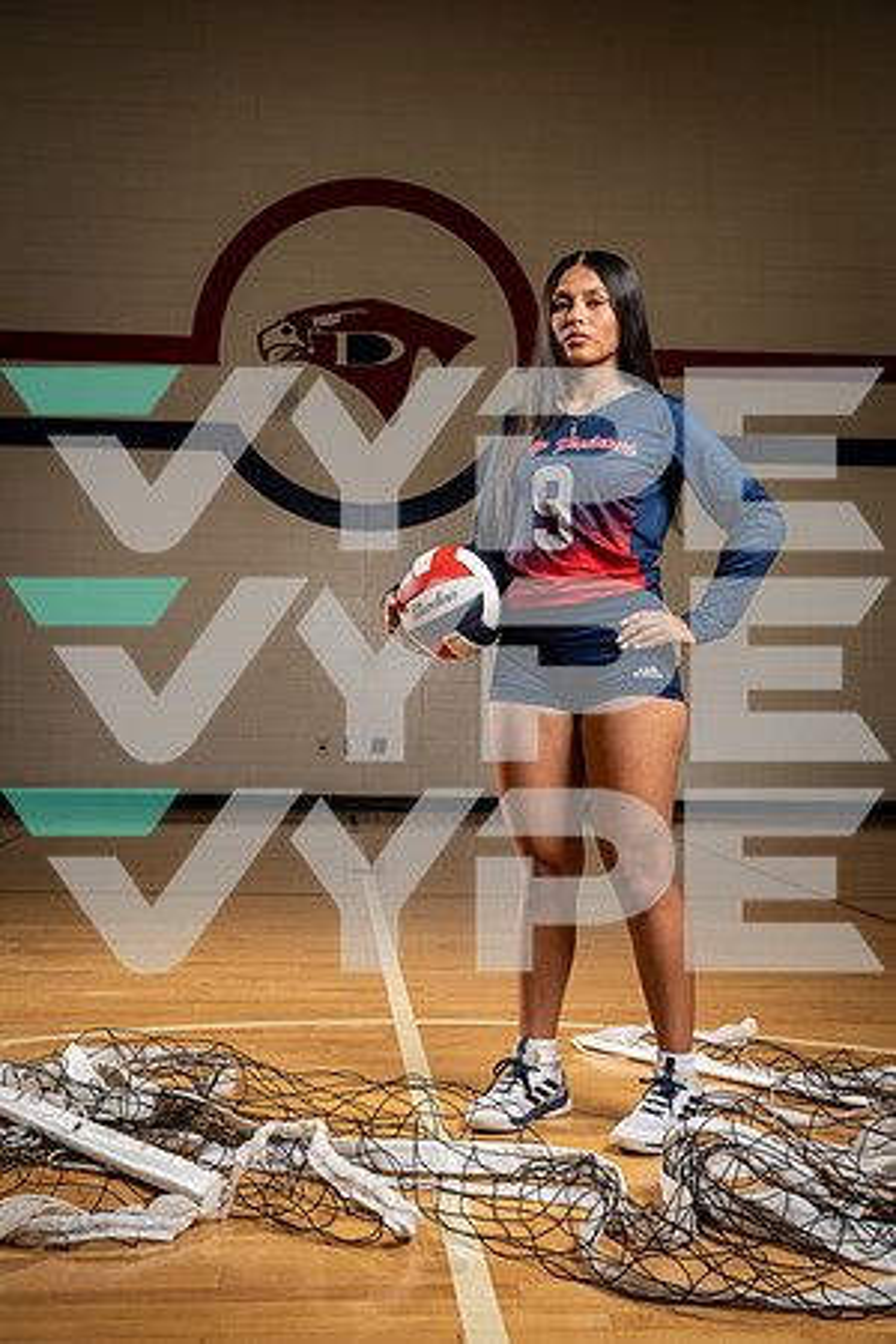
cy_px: 672
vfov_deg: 43.6
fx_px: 1680
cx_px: 448
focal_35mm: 45
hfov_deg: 29.9
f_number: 5.6
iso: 320
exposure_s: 1/250
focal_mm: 45
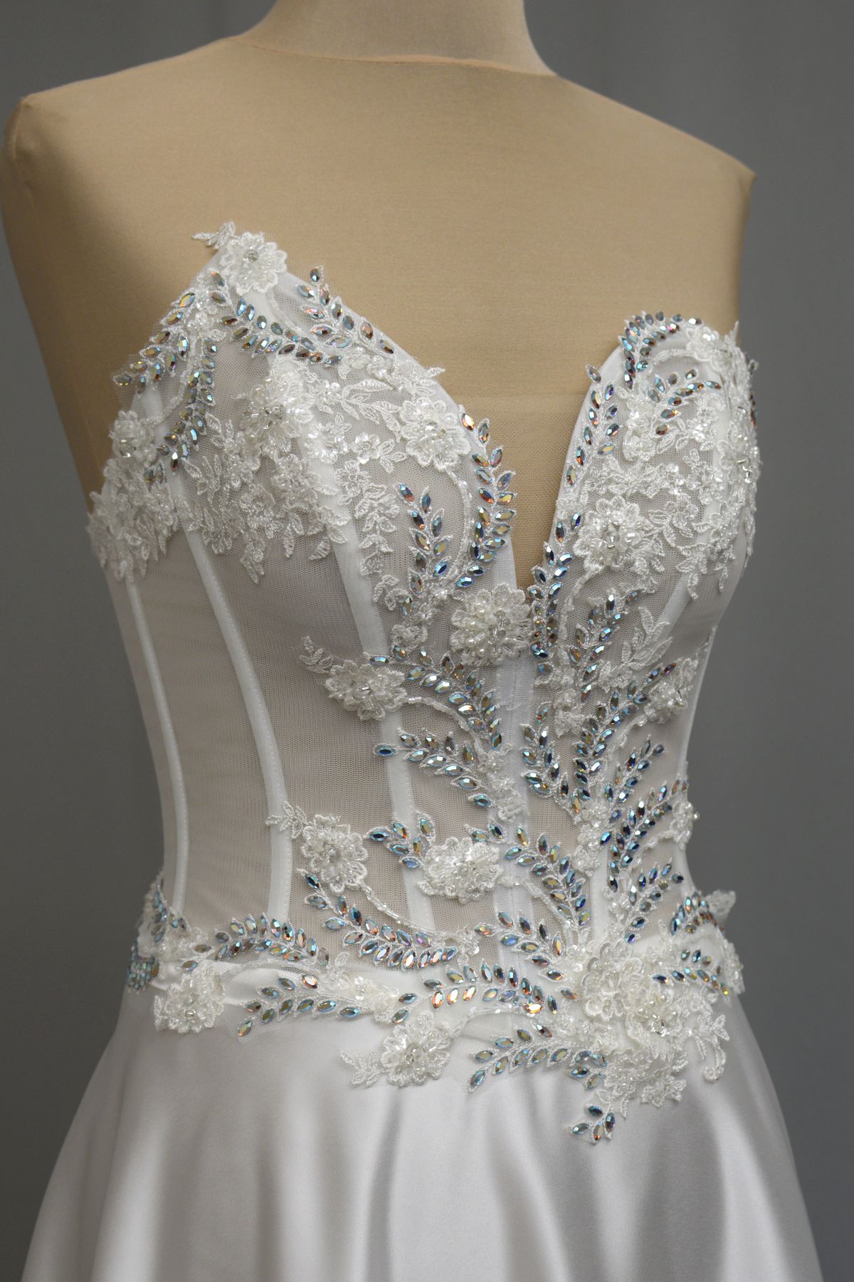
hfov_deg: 25.8
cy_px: 641
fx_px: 1868
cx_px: 427
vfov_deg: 37.9
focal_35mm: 52
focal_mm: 35
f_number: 4.5
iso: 400
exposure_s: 1/80
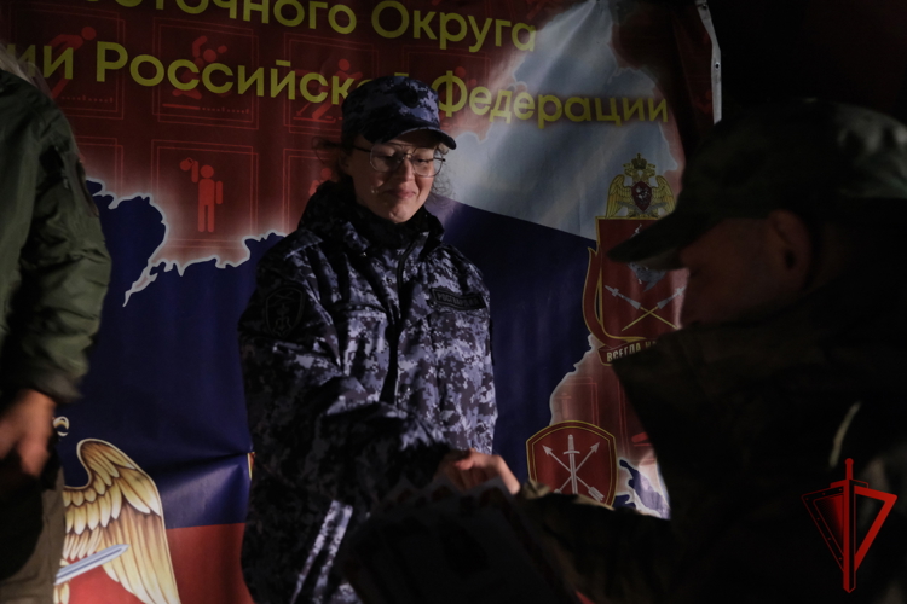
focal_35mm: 32
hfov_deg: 58.7
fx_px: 806
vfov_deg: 41.1
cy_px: 302
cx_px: 454
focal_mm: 21.2
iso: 6400
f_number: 4
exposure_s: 1/40
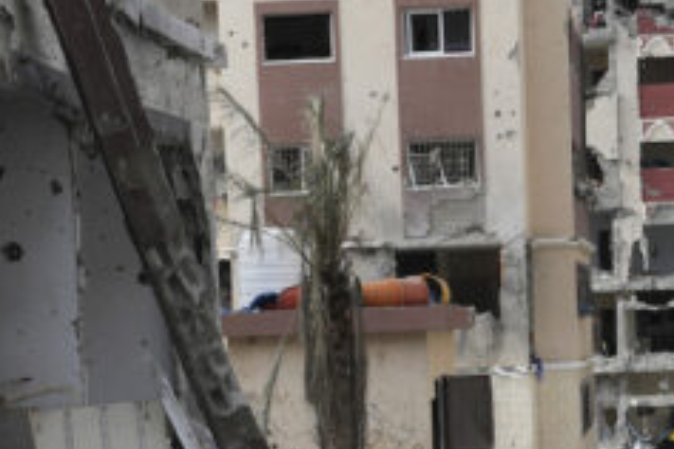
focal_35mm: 151
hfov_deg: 13.6
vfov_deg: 8.9
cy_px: 689
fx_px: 2827
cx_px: 472
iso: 160
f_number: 9
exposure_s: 1/250
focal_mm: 35
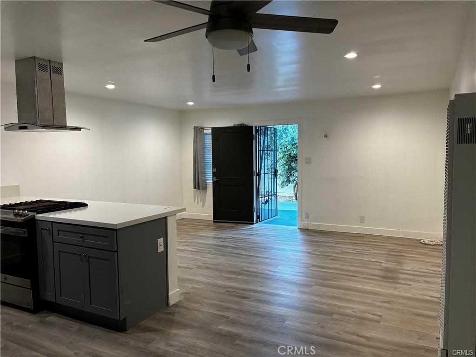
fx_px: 358
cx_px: 238
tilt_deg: -4.3
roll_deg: +1.0
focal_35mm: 26
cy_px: 178
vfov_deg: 53.1
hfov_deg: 67.3
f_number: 1.6
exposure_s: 1/60
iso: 125
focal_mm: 5.96
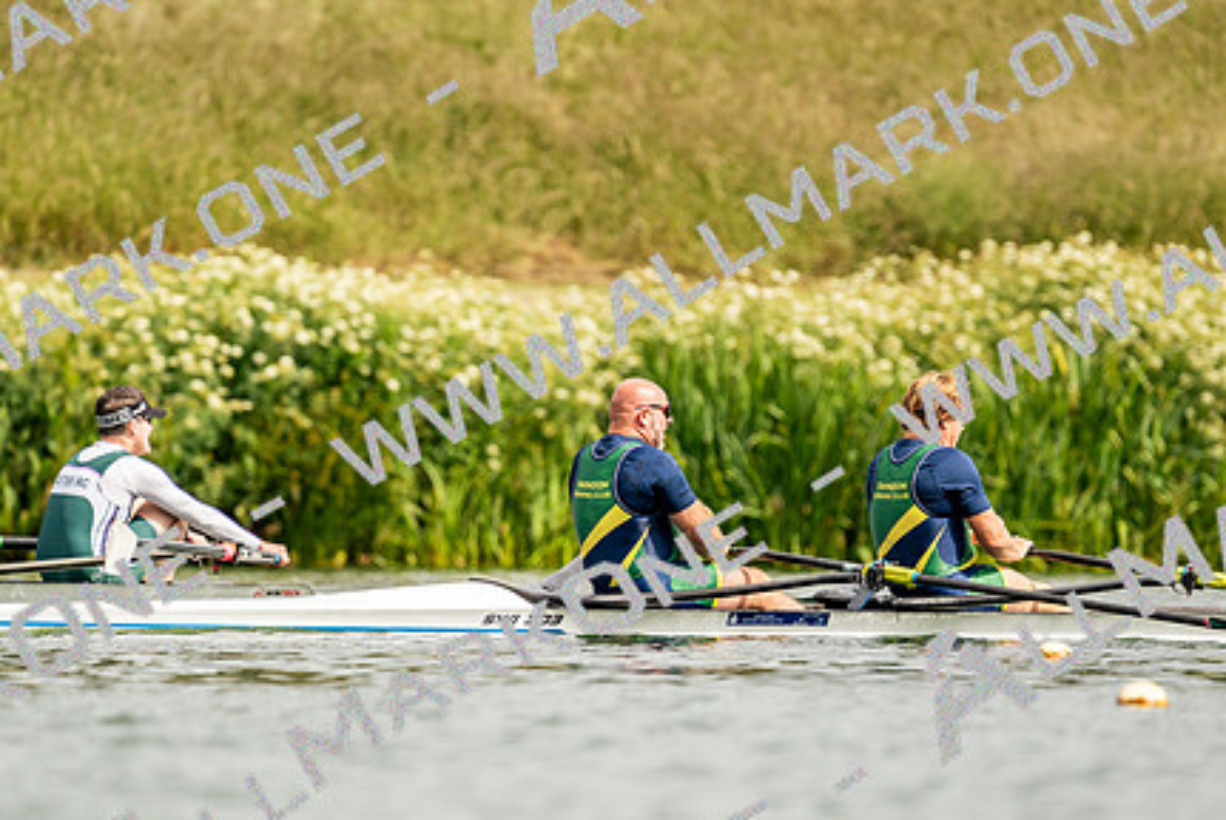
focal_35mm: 807
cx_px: 683
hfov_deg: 2.6
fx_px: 27500
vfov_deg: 1.7
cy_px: 494
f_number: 6.3
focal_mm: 600
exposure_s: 1/2000
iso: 320
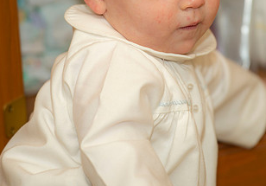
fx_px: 2924
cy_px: 26
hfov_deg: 5.2
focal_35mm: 390
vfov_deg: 3.6
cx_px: 129
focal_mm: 200
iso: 200
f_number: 2.8
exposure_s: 1/125
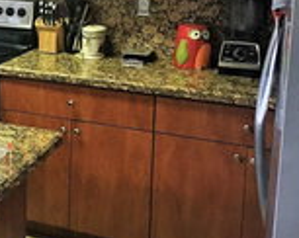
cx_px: -79
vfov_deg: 19.0
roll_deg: +0.3
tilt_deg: -7.2
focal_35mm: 79
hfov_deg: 22.0
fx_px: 698
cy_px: 18
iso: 80
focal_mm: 4.15
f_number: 2.2
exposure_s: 1/10
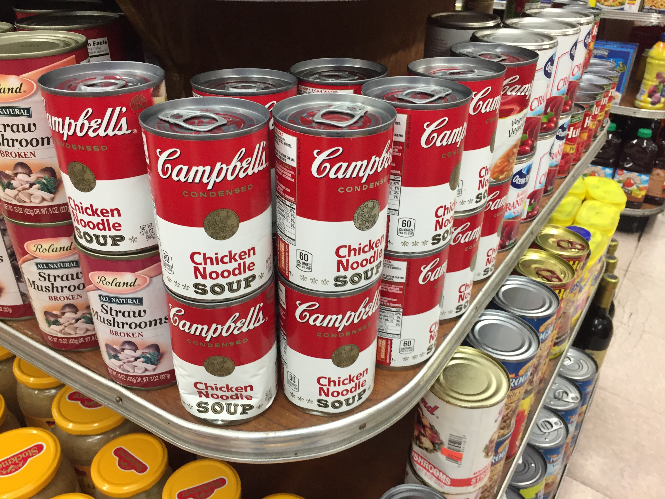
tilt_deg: -32.2
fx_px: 557
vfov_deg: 48.2
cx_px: 332
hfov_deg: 61.7
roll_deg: -2.3
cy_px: 250
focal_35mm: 29
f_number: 2.2
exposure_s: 1/30
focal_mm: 4.15
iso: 40
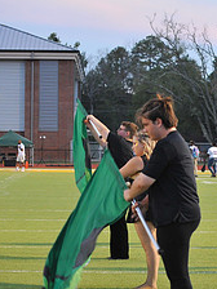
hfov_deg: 7.3
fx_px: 1663
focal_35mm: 199
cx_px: 369
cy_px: 178
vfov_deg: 9.9
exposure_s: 1/200
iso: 1600
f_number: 4.5
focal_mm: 80
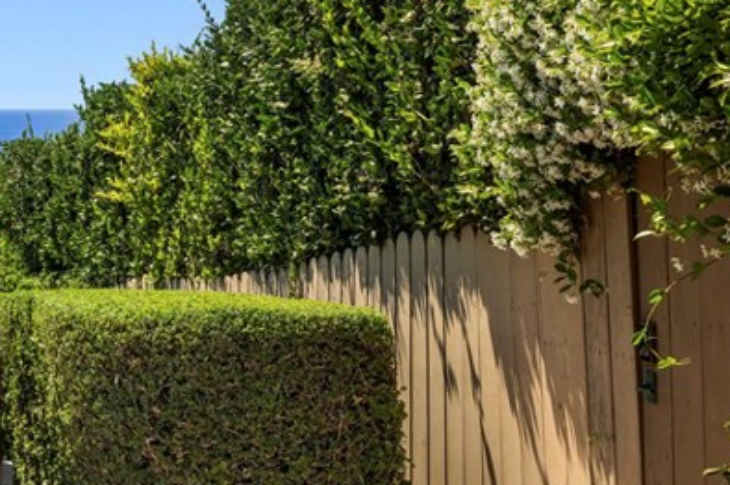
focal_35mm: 78
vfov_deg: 17.4
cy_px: 135
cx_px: -191
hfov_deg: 23.3
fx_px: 1580
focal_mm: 30
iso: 100
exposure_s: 1/80
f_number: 7.1
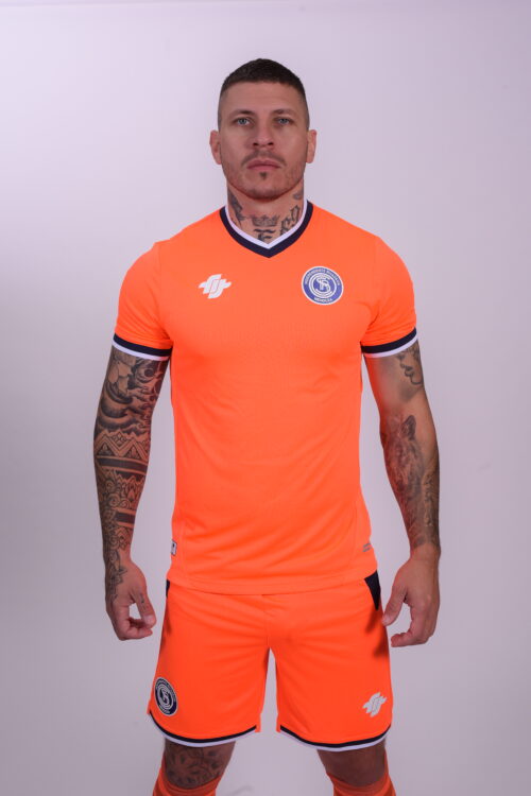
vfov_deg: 39.6
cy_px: 398
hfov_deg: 27.0
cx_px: 266
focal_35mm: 50
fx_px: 1106
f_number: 9
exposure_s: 1/100
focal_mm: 50
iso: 500
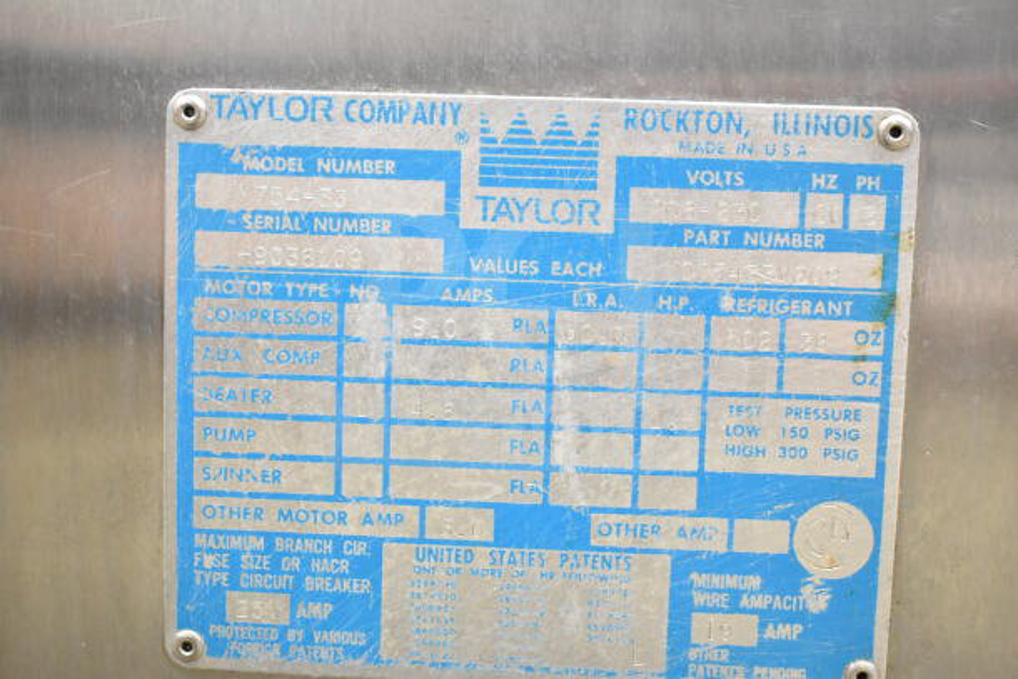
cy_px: 340
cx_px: 509
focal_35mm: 51
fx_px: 1442
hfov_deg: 38.9
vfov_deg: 26.5
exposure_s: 1/50
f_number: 4.5
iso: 5000
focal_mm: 34
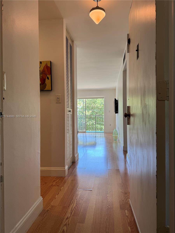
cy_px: 116
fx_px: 162
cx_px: 88
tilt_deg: -0.6
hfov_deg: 56.8
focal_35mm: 24
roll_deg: +0.3
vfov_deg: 71.6
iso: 80
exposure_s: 1/120
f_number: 1.78
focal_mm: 6.76
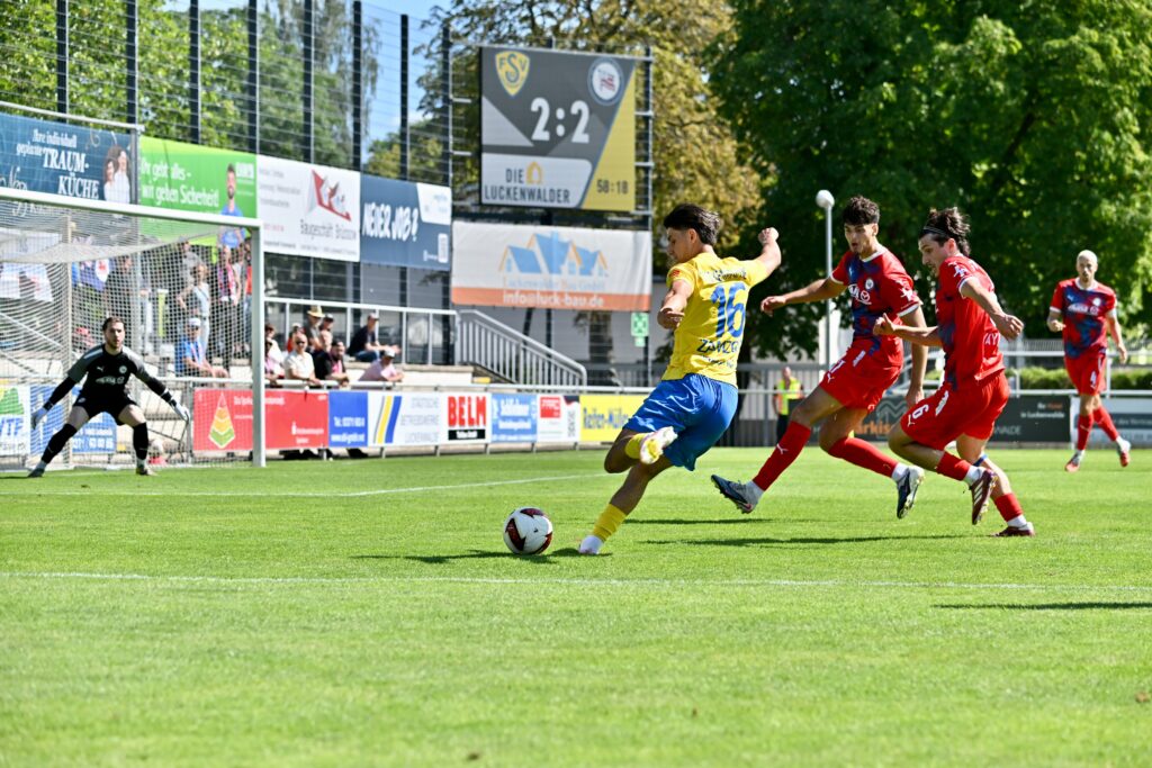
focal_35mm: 130
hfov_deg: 15.8
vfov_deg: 10.6
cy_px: 384
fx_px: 4160
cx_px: 576
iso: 280
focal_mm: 130
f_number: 4.8
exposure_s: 1/1600
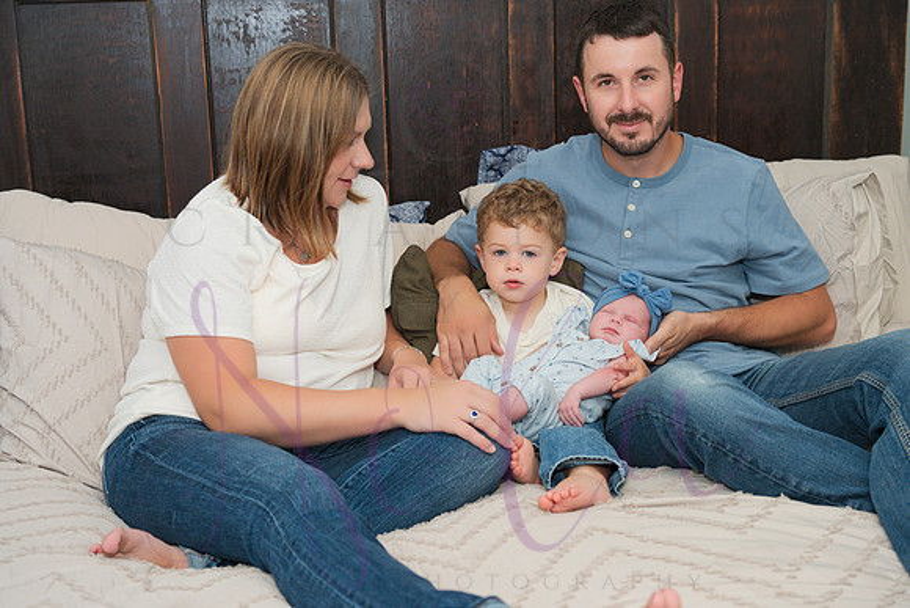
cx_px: 455
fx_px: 1087
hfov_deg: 45.4
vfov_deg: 31.2
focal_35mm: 43
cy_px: 304
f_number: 4
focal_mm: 43
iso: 800
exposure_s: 1/320
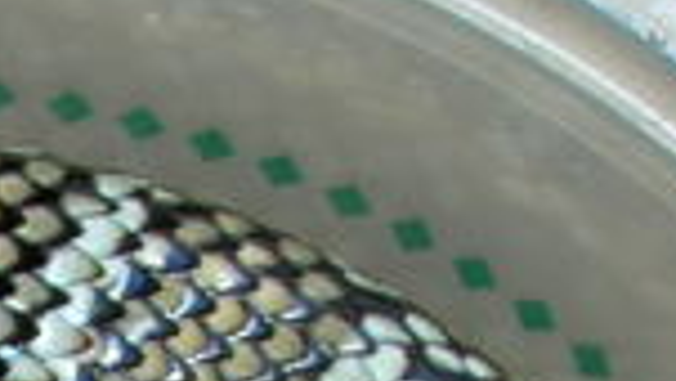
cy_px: 1215
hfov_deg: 9.5
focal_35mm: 219
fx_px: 3926
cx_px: -407
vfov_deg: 5.2
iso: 50
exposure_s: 1/60.1
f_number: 5
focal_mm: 6.4
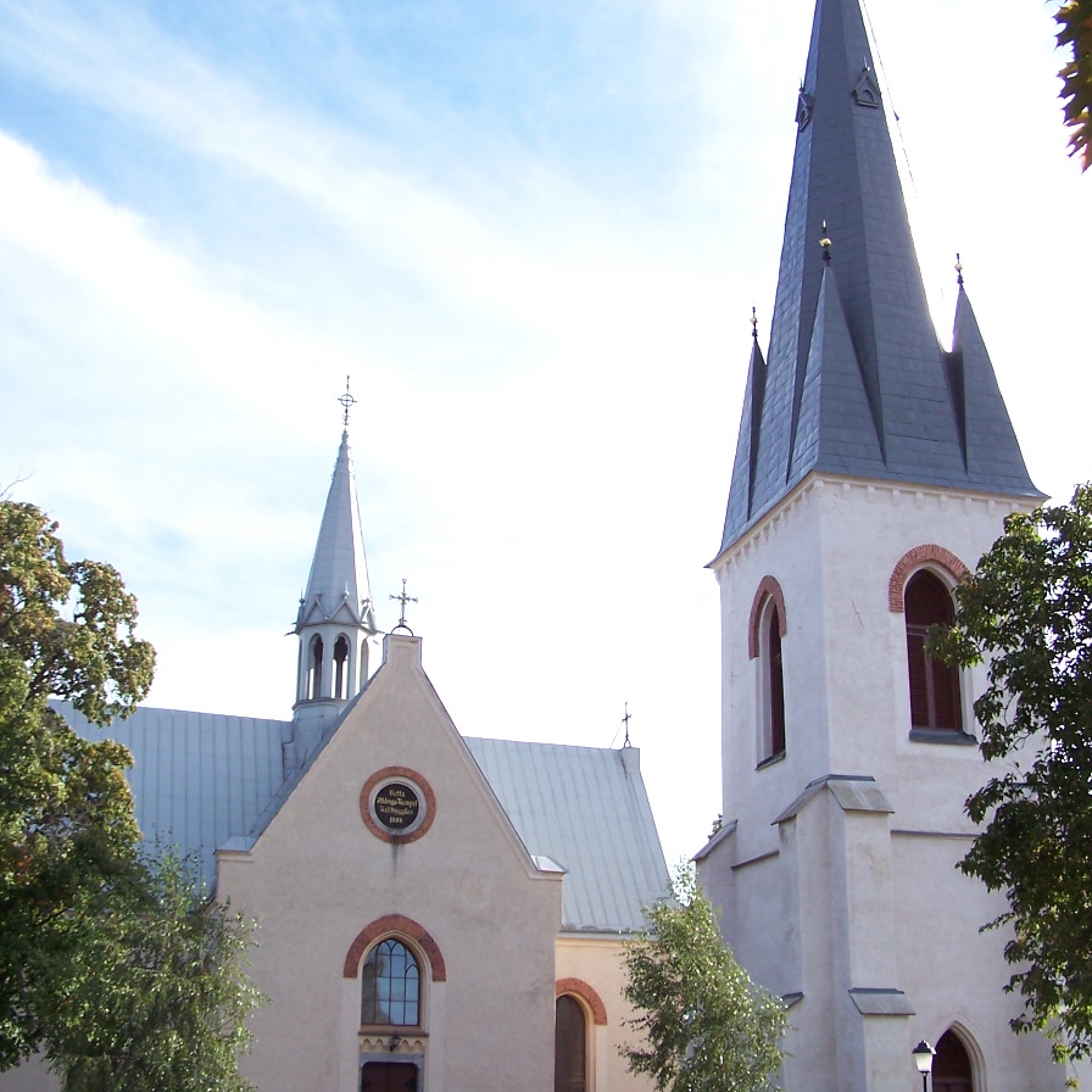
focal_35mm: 45
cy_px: 557
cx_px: 547
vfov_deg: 37.6
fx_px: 1606
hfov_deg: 37.6
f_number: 4
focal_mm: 6.3
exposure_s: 1/350
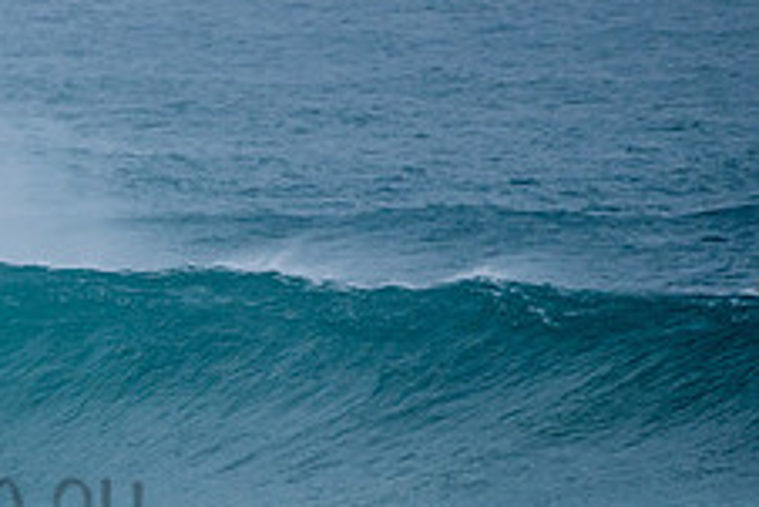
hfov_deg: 1.3
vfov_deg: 0.9
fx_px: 33226
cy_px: 416
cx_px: -251
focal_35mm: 1575
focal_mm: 500
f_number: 5.6
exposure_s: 1/1250
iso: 180
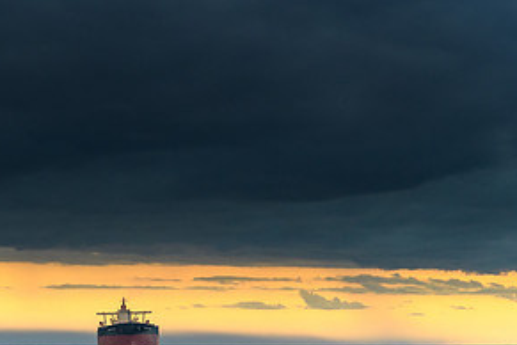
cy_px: 257
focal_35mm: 180
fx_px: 2585
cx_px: 55
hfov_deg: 11.4
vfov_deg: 7.6
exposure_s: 1/4
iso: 500
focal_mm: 58
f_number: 7.1
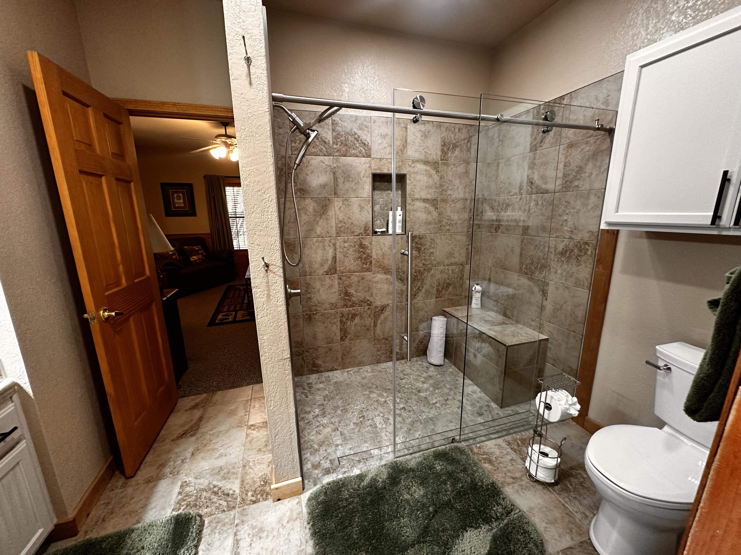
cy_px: 278
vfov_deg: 85.7
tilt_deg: -10.5
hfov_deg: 102.1
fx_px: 300
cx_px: 370
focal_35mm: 14
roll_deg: +0.6
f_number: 2.2
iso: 400
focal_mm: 2.22
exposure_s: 1/60
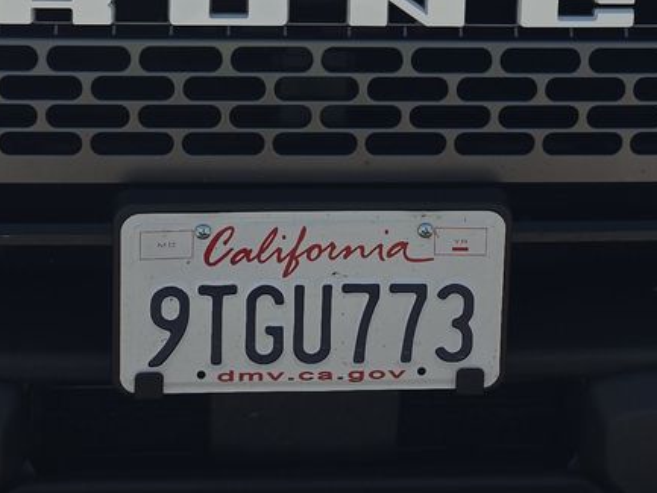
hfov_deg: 23.0
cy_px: -211
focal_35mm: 85
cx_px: 373
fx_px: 1614
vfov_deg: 16.1
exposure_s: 1/1061
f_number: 1.4
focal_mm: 6.5
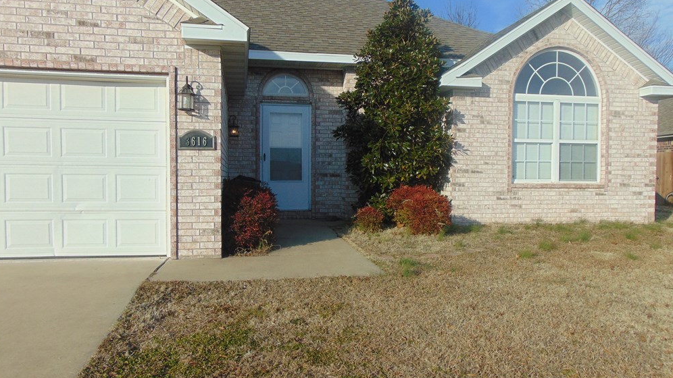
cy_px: 201
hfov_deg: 67.9
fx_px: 500
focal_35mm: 28
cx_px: 339
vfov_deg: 41.5
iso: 80
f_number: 7.7
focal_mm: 4.5
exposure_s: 1/200
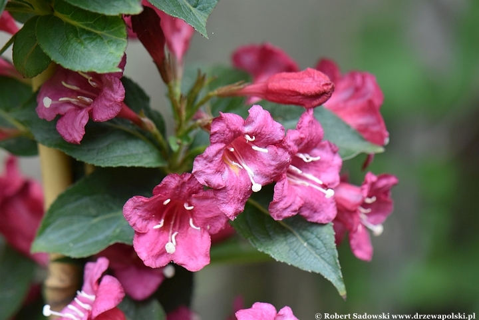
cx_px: 240
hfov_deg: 16.1
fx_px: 1696
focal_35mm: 128
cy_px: 160
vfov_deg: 10.8
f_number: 5
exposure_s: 1/125
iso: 800
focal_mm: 85
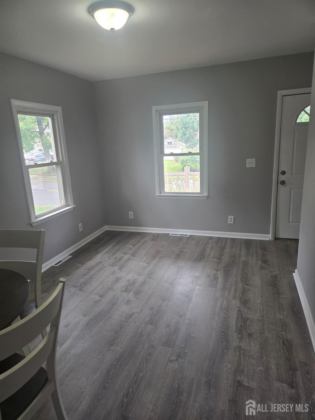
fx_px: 279
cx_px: 158
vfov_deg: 73.9
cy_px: 210
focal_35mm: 23
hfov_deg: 58.9
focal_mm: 5.4
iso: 64
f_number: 1.8
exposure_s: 1/120
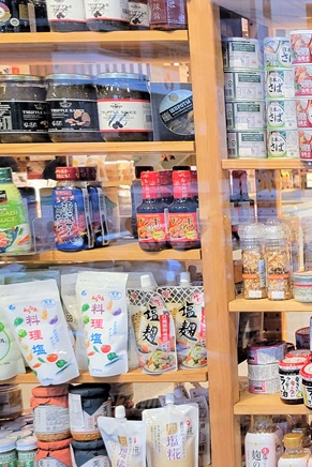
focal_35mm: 62
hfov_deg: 18.1
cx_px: 534
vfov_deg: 32.3
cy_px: 265
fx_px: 805
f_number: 1.8
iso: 200
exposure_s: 1/59
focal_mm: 5.4
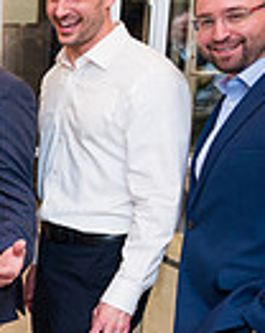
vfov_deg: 19.2
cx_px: -313
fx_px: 985
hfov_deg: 12.8
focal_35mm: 100
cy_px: 231
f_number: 3.2
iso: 400
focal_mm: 24
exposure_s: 1/200
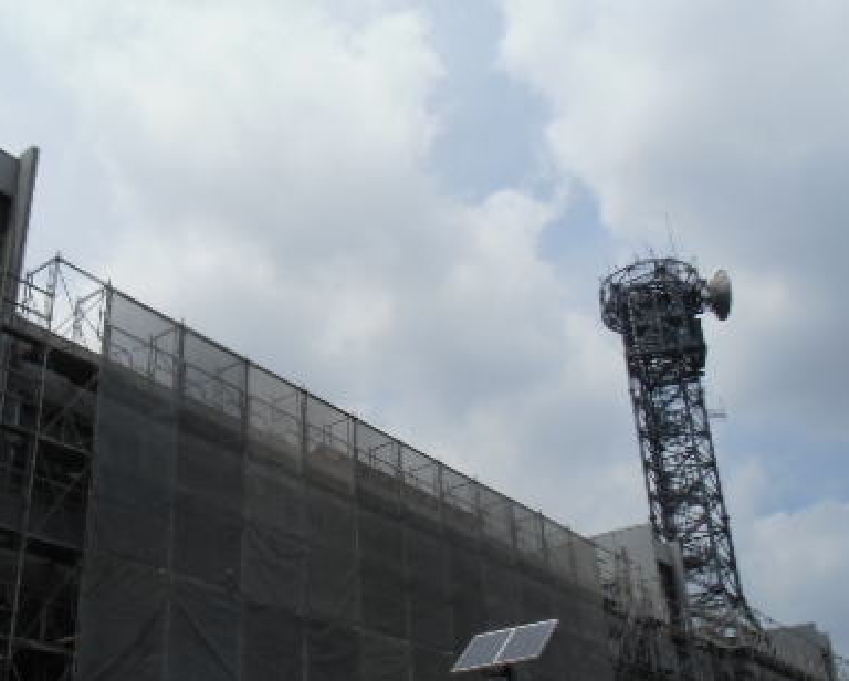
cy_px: 460
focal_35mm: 39
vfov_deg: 37.8
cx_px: 347
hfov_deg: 46.6
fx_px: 981
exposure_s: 1/200
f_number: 7.9
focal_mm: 4.24
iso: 64
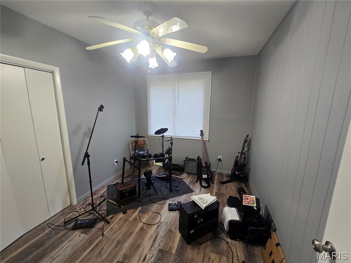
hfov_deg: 106.2
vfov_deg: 89.9
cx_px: 176
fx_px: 132
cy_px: 132
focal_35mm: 13
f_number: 2.2
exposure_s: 1/60
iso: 160
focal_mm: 2.2
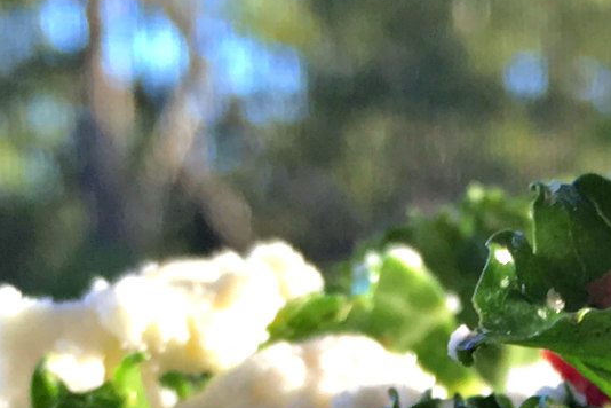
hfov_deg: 14.4
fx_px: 2376
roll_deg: -1.1
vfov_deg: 8.9
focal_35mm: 140
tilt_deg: -12.0
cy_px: 956
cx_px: 630
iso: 32
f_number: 2.2
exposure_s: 1/120
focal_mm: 4.15
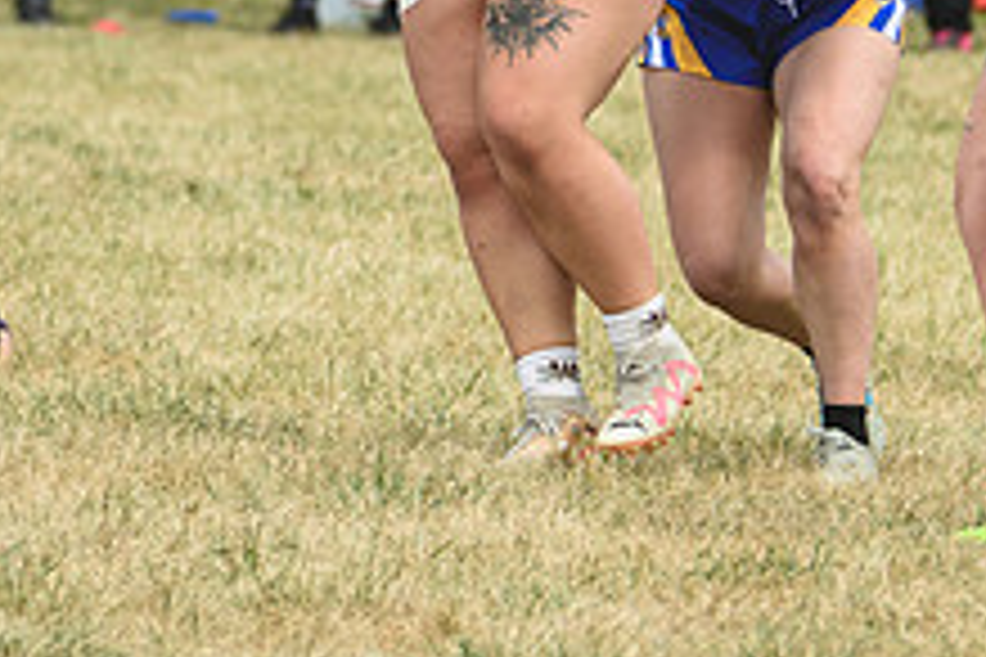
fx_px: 32590
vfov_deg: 1.2
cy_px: 36
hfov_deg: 1.7
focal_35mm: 1190
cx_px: 720
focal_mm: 300
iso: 500
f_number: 5.6
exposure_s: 1/1000
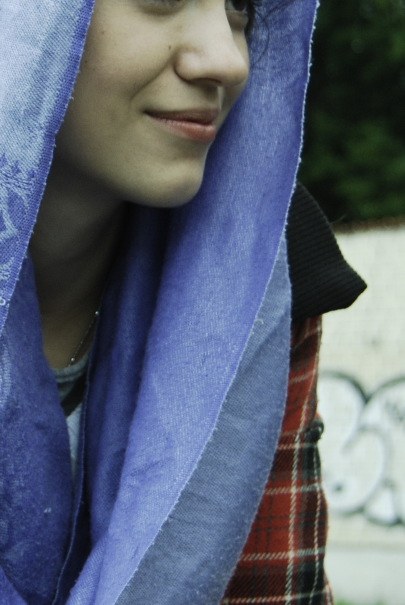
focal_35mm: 128
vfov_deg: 16.0
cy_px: 345
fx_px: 2154
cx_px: 47
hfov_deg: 10.7
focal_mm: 32
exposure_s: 1/125
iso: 400
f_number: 4.5
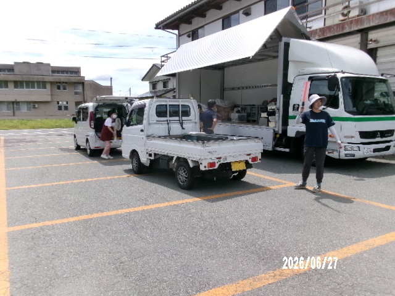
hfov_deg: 63.4
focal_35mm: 28
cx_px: 198
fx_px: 320
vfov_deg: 49.7
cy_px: 148
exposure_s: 1/120
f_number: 10.8
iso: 100
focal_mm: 5.1
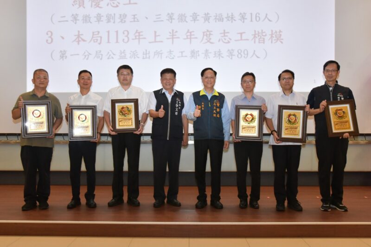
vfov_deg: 43.6
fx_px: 309
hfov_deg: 61.9
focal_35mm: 30
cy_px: 124
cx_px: 186
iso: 1800
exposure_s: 1/60
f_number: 5.6
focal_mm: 20
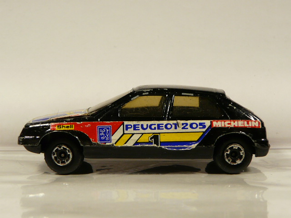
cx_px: 146
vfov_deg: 24.8
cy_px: 109
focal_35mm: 59
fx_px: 496
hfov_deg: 32.7
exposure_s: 1/80
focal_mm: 6
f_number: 2.8
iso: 100
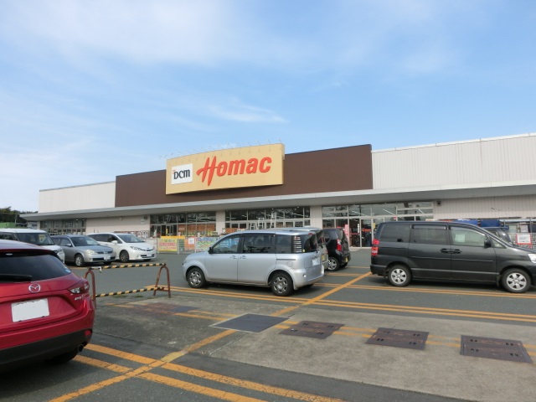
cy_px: 201
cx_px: 268
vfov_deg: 56.8
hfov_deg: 71.6
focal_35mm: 24
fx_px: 372
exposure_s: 1/160
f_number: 7.9
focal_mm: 4.24
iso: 80
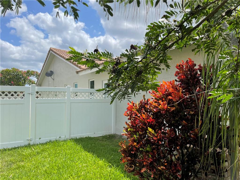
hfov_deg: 67.3
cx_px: 120
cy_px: 90
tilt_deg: +2.2
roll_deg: -0.3
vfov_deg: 53.1
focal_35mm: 26
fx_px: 180
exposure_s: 1/4000
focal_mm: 4.2
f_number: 1.6
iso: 32
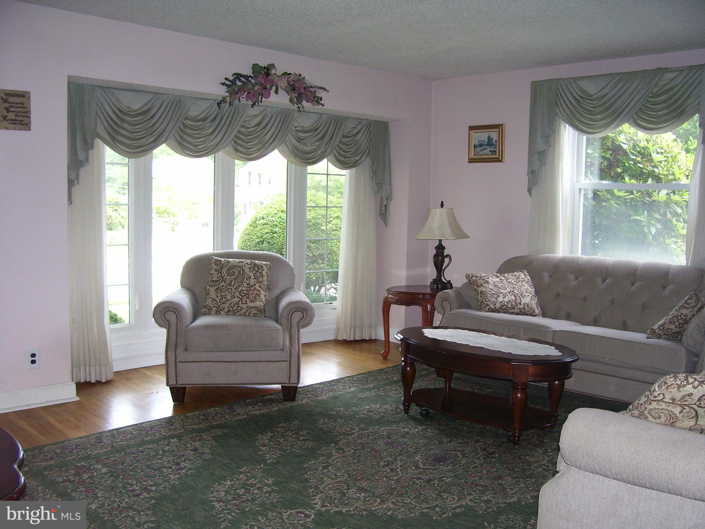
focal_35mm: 34
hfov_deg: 53.9
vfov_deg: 41.8
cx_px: 352
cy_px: 264
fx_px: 693
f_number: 2.7
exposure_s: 1/60
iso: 125
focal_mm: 5.6
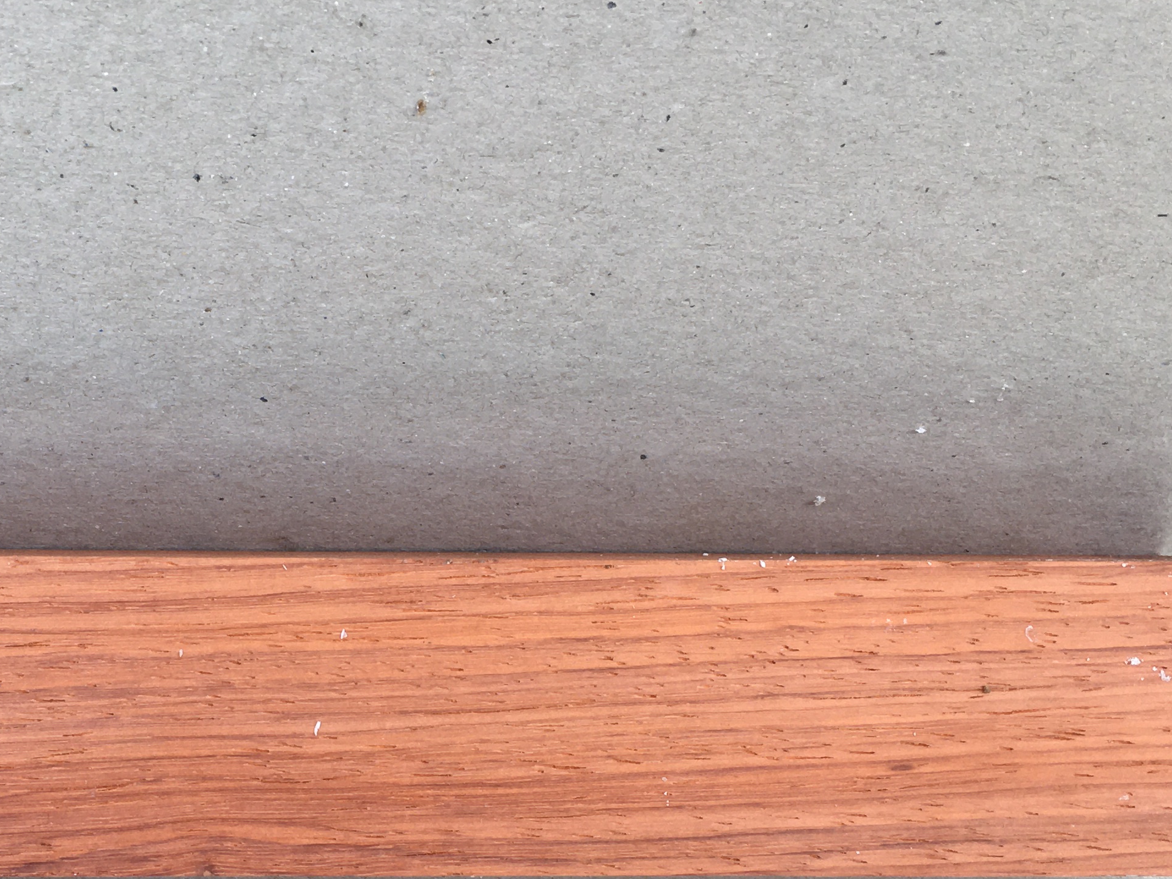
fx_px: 2065
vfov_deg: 23.7
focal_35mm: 61
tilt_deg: -63.0
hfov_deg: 31.1
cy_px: 675
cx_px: 297
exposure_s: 1/100
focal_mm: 4.15
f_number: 2.2
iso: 40
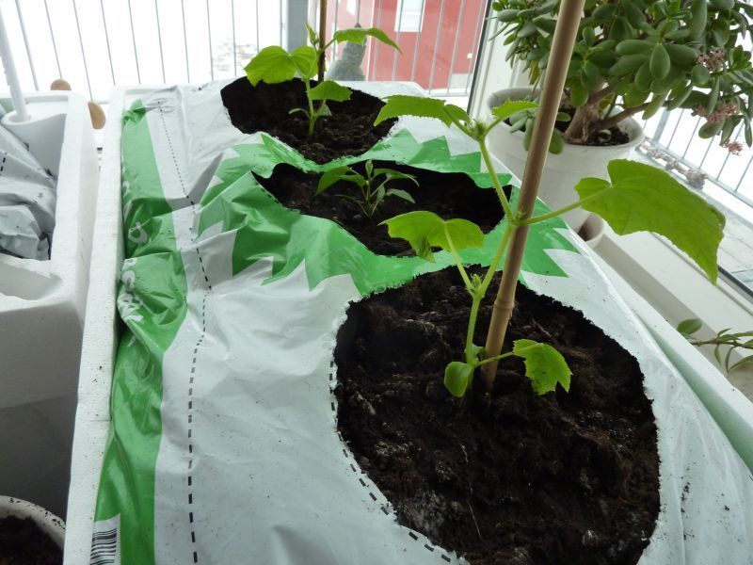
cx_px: 376
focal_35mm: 25
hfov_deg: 69.4
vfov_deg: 54.9
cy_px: 282
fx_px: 544
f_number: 4
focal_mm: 4.1
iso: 250
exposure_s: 1/250
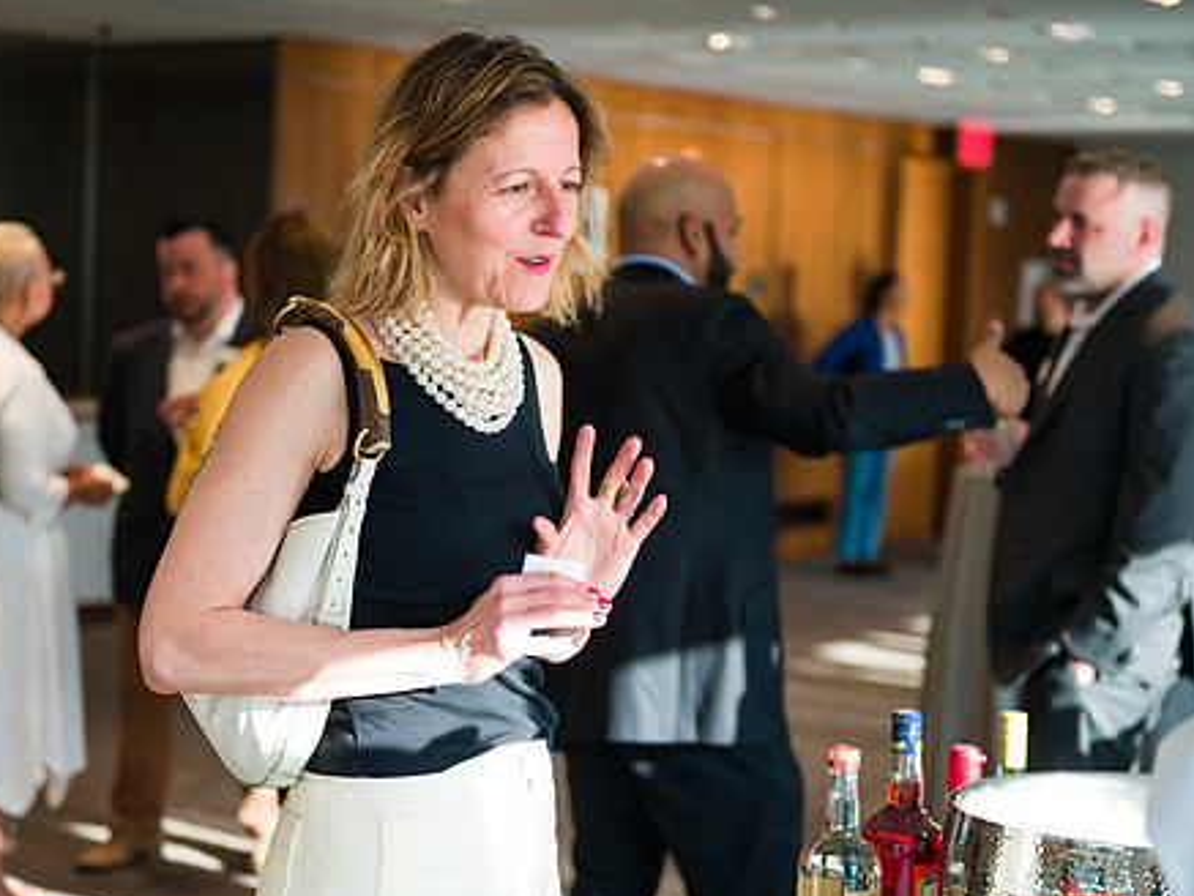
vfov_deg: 19.9
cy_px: 497
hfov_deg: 26.3
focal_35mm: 74
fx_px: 2553
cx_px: 467
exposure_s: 1/500
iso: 640
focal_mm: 58
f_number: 3.2
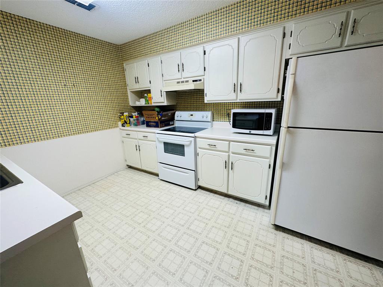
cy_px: 144
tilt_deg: -15.8
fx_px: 155
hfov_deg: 102.1
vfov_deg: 85.7
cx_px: 192
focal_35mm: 14
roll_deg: +2.0
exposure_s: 1/120
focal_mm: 2.22
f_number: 2.2
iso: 100
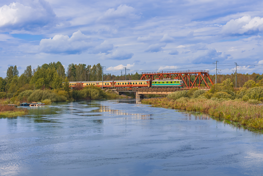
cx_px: 132
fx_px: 439
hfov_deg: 33.4
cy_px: 88
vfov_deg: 22.7
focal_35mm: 60
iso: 320
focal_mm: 60
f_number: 10
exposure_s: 1/500
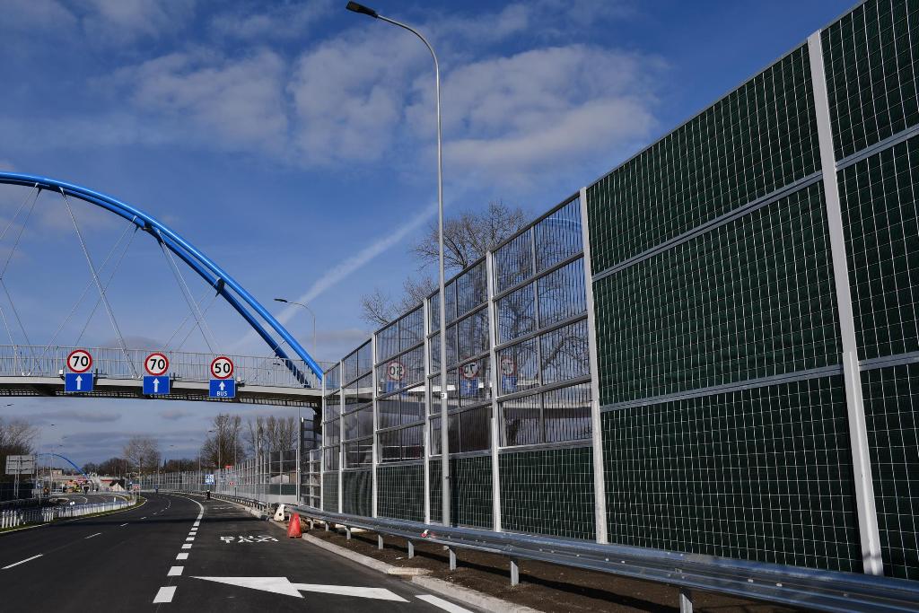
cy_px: 306
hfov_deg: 57.2
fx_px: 842
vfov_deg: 40.0
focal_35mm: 33
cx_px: 460
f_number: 10
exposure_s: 1/400
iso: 100
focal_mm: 22
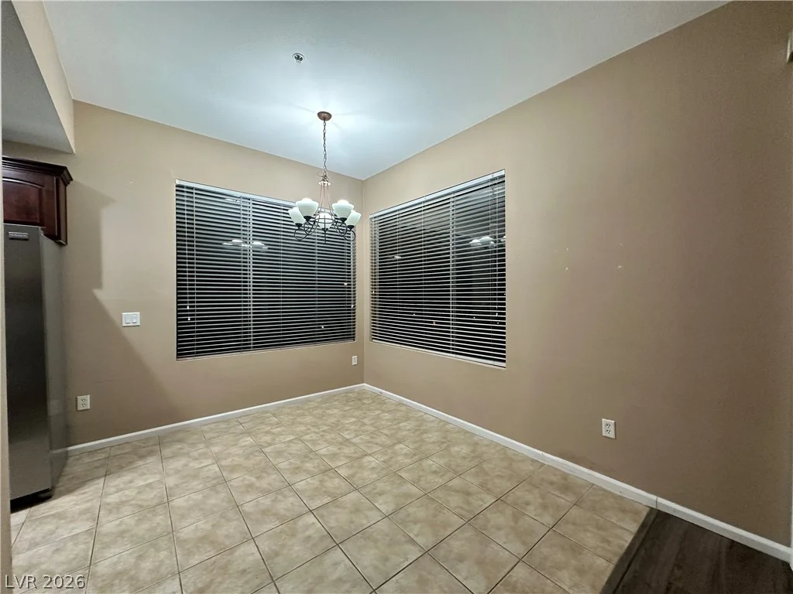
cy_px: 297
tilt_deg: -0.9
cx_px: 396
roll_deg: +0.0
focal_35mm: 14
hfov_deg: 102.1
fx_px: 321
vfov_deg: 85.7
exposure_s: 1/60
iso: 320
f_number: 2.2
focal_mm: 2.22
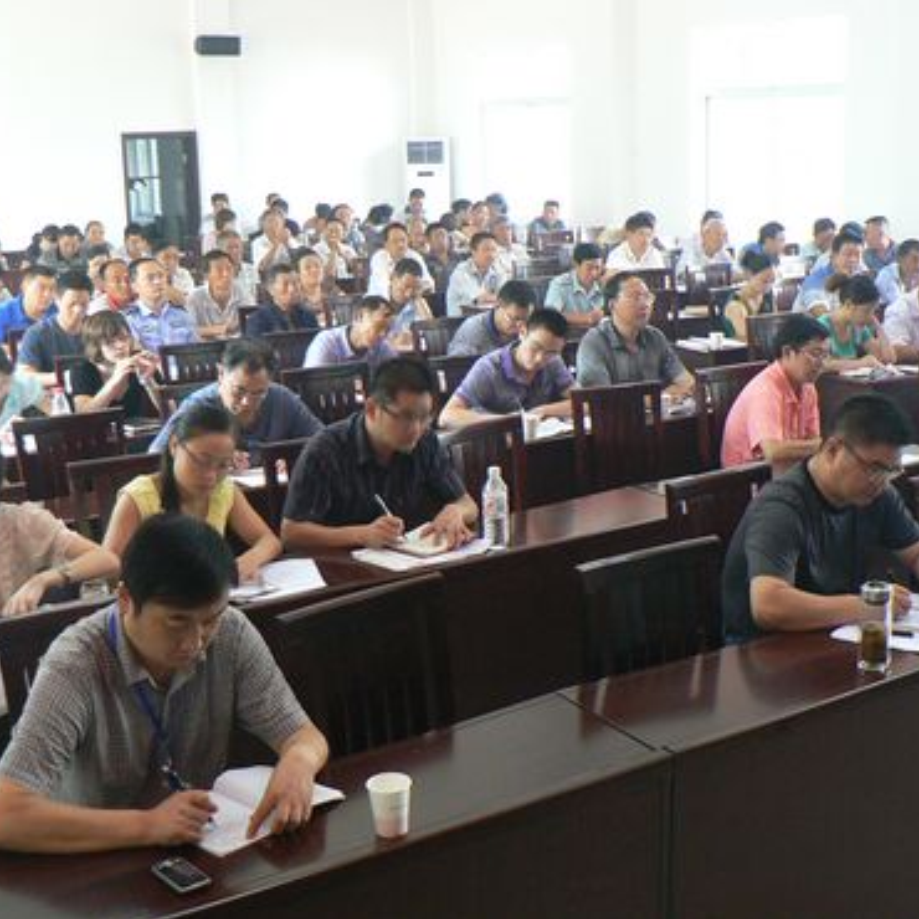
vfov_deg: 39.2
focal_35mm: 43
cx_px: 551
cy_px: 463
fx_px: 1292
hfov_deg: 39.0
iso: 200
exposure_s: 1/15
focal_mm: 6
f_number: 2.8
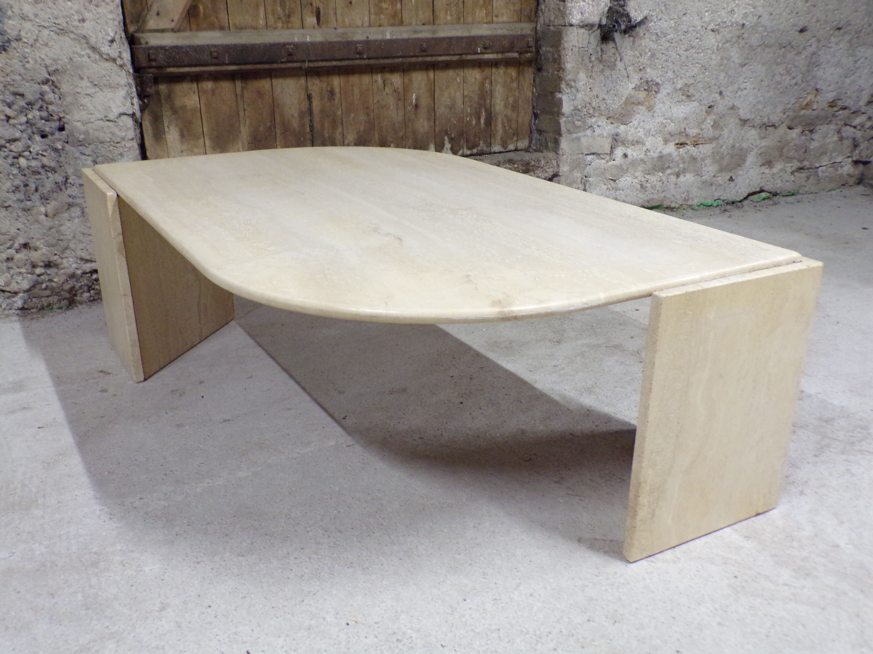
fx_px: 807
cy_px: 327
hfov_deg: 56.8
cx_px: 436
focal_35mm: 32
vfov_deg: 44.2
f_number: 3.2
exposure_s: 1/17
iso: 376
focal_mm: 5.8
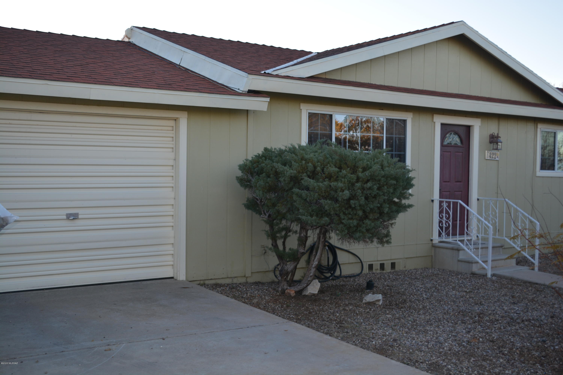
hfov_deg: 49.6
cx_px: 282
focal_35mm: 39
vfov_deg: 34.2
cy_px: 188
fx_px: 610
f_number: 4.2
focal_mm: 26
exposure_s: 1/200
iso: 140
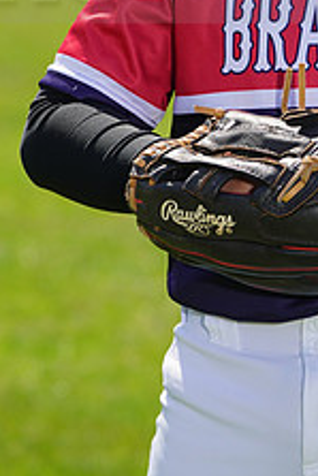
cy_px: -45
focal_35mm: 528
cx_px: 360
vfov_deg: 3.9
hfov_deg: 2.6
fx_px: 6985
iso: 100
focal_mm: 203
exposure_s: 1/250
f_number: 8
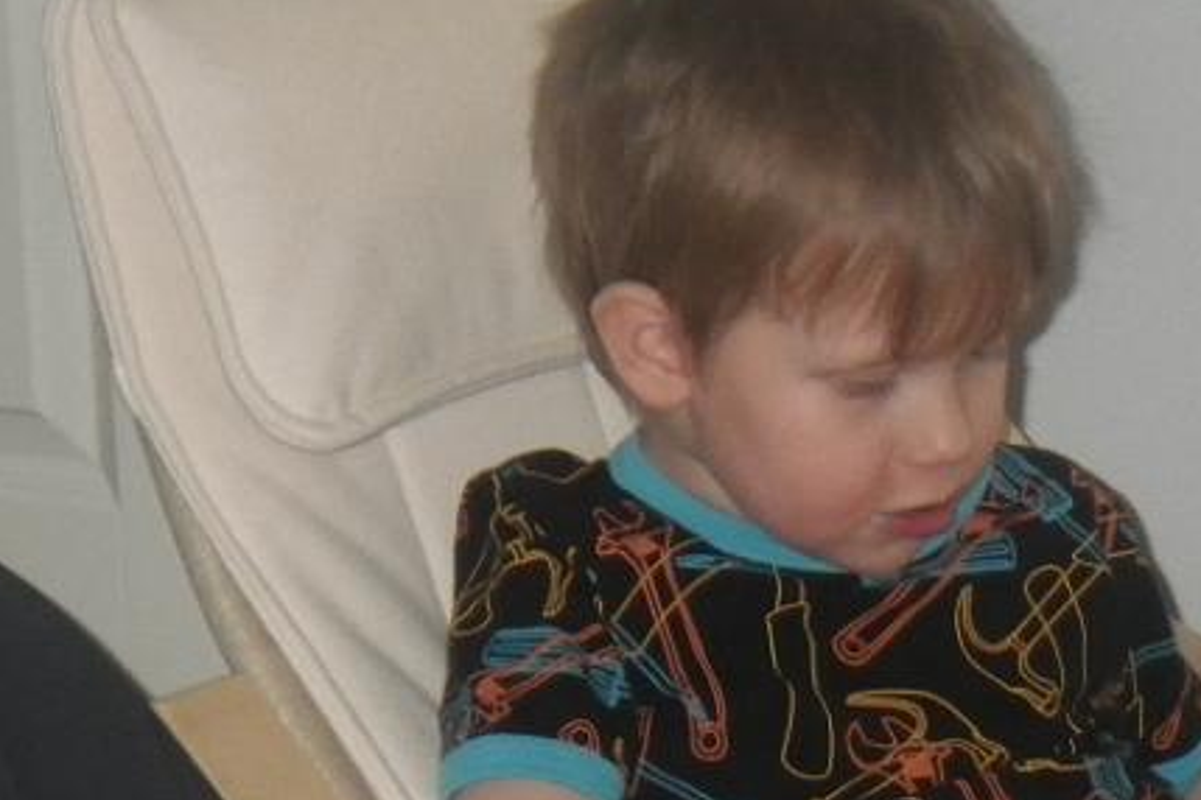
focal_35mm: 191
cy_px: 736
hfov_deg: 10.8
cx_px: 535
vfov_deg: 7.2
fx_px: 6371
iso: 400
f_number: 4.8
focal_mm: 13.7
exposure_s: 1/100
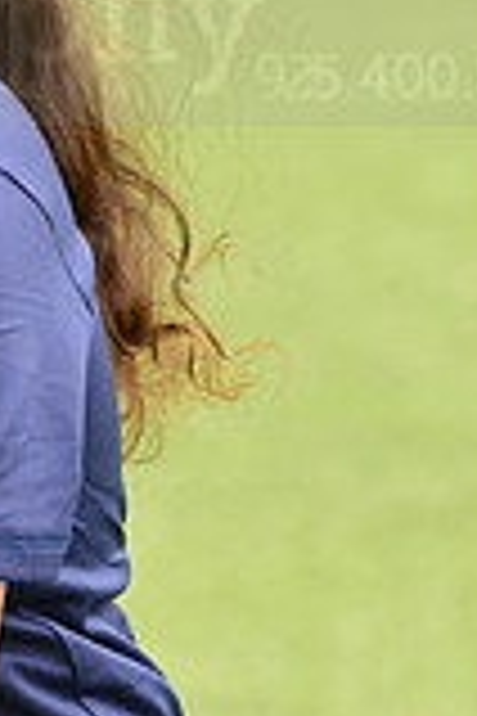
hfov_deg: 2.2
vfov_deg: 3.3
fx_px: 12361
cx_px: -331
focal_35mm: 622
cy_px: -18
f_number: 8
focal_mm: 170
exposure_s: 1/200
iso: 250
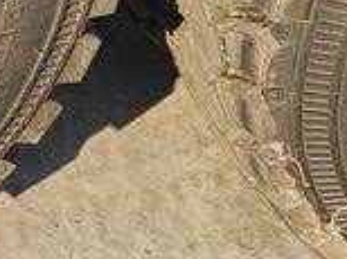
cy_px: -106
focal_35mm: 125
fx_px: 1251
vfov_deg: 11.4
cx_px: -430
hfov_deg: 12.9
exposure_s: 1/730
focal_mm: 5.59
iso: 50
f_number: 1.8
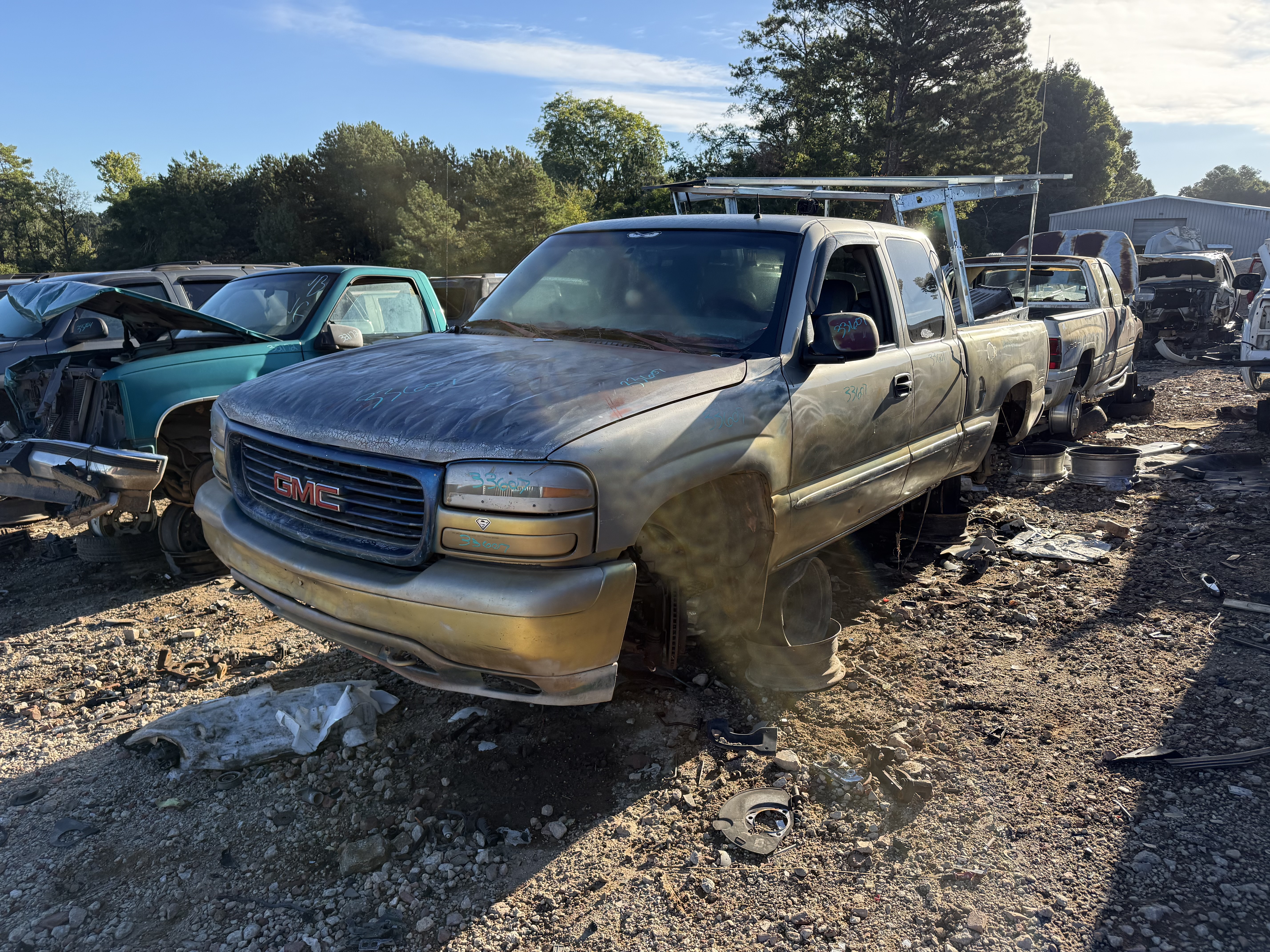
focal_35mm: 24
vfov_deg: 56.8
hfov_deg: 71.6
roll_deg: +1.9
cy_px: 476
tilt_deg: -8.2
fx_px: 881
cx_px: 635
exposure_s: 1/1812
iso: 100
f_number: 1.78
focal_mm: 6.76
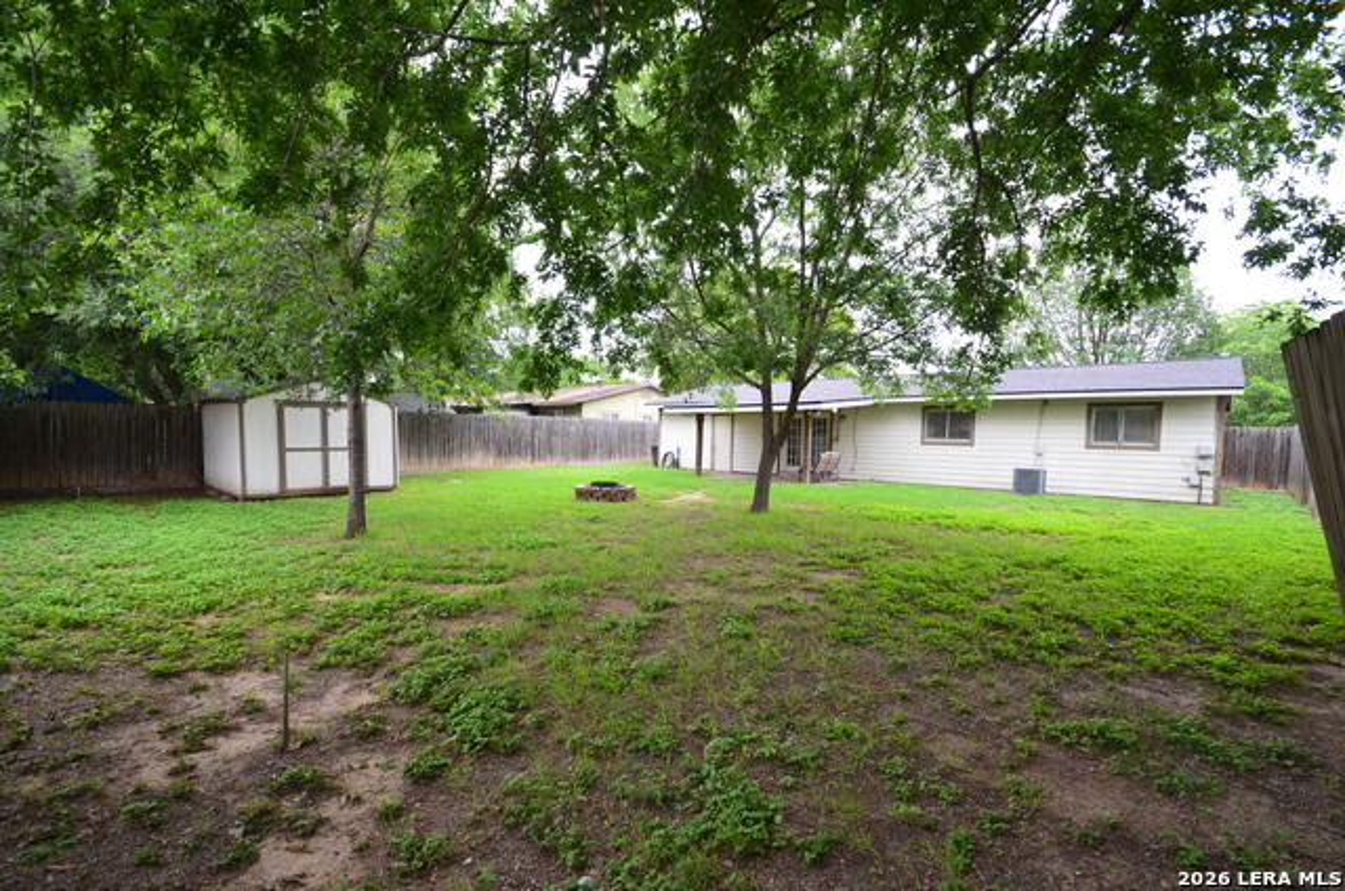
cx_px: 672
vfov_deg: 77.1
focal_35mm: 15
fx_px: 559
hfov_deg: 100.5
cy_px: 446
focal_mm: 10
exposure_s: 1/60
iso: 400
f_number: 8
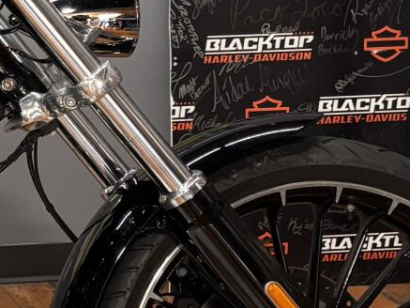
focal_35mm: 119
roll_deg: +1.7
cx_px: -306
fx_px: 1410
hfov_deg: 14.7
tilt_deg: -14.0
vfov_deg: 12.5
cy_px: 127
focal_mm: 5.96
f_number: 1.6
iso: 160
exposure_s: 1/60
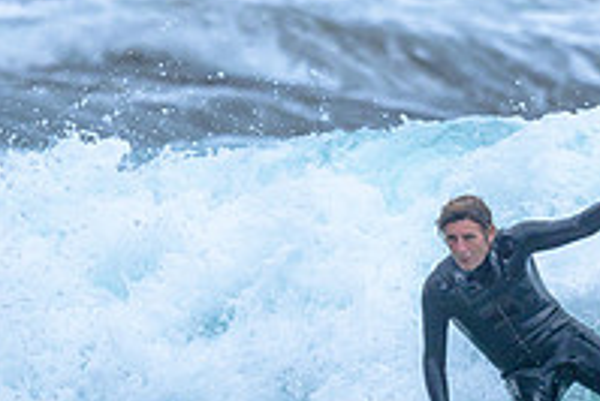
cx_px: 789
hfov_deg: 0.6
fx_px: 53487
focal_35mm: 3207
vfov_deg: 0.4
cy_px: 377
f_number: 6.3
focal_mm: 800
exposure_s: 1/2500
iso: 360
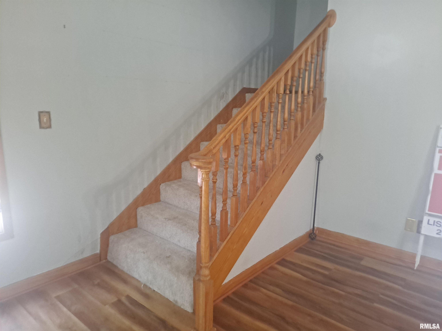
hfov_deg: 69.4
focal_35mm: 25
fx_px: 319
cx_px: 221
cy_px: 166
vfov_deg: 54.9
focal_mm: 4.6
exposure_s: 1/20
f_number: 2
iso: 500
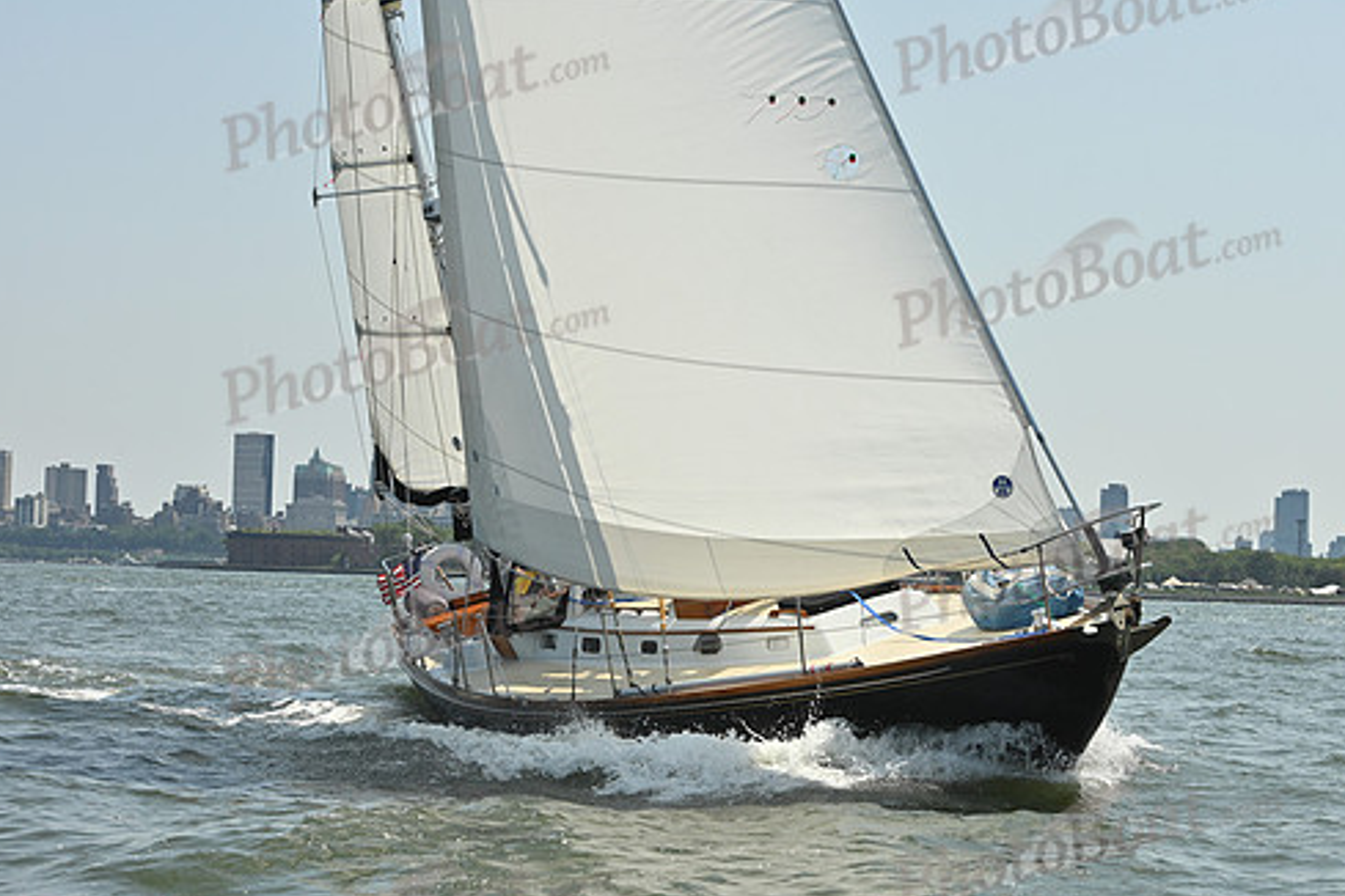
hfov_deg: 22.9
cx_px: 754
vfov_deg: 15.4
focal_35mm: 89
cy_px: 458
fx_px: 3325
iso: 320
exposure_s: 1/1250
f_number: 10
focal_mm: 75
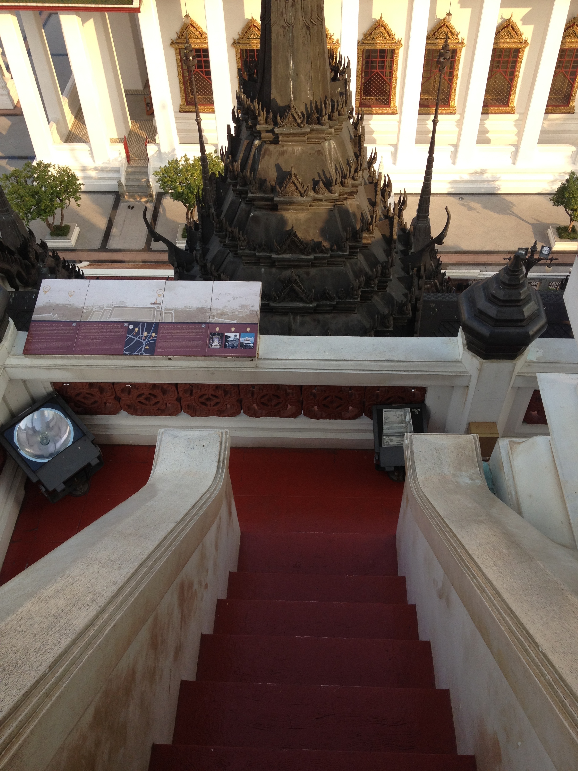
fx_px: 779
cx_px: 289
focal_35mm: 35
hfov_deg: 40.7
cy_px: 386
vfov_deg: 52.6
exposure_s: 1/525
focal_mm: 4.28
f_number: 2.4
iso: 64
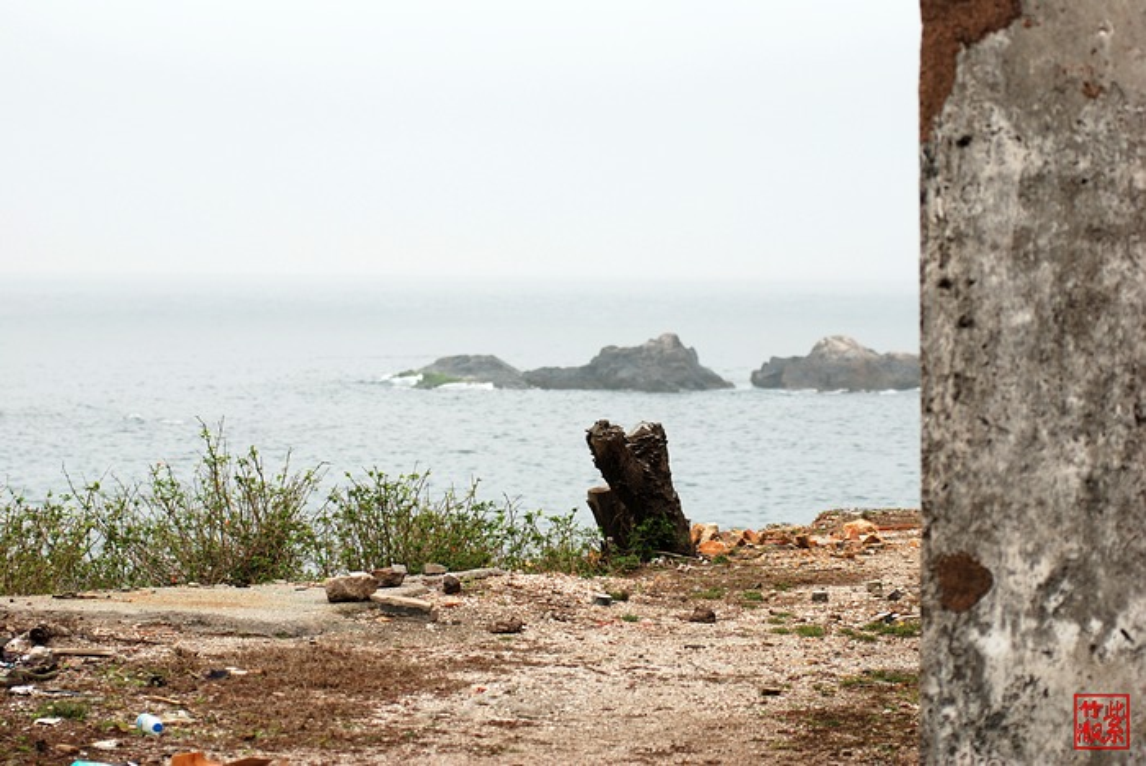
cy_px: 383
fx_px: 3823
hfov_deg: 17.0
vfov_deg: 11.4
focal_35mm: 120
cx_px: 573
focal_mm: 80
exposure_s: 1/640
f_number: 4
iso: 200
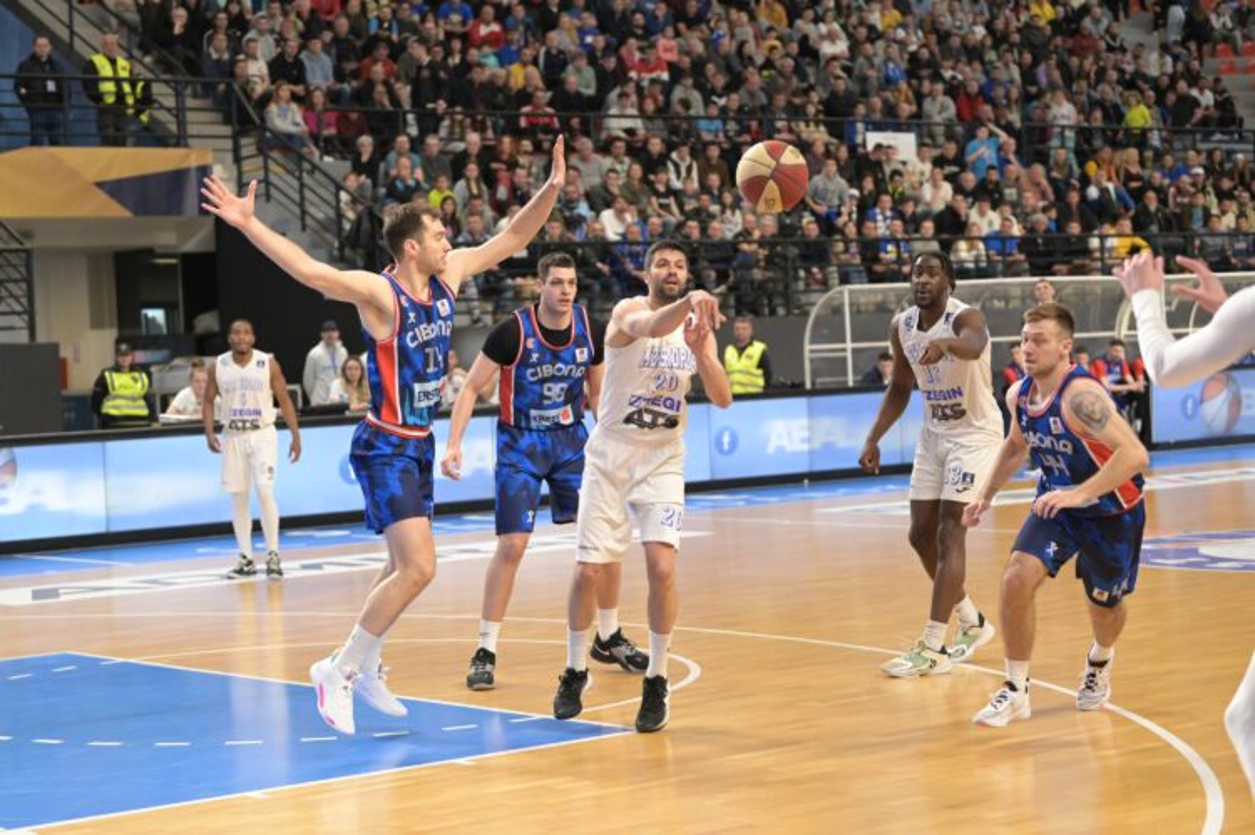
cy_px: 418
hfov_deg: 27.0
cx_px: 628
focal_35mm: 75
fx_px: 2613
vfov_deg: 18.2
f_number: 2.8
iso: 5000
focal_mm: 75
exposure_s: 1/1000
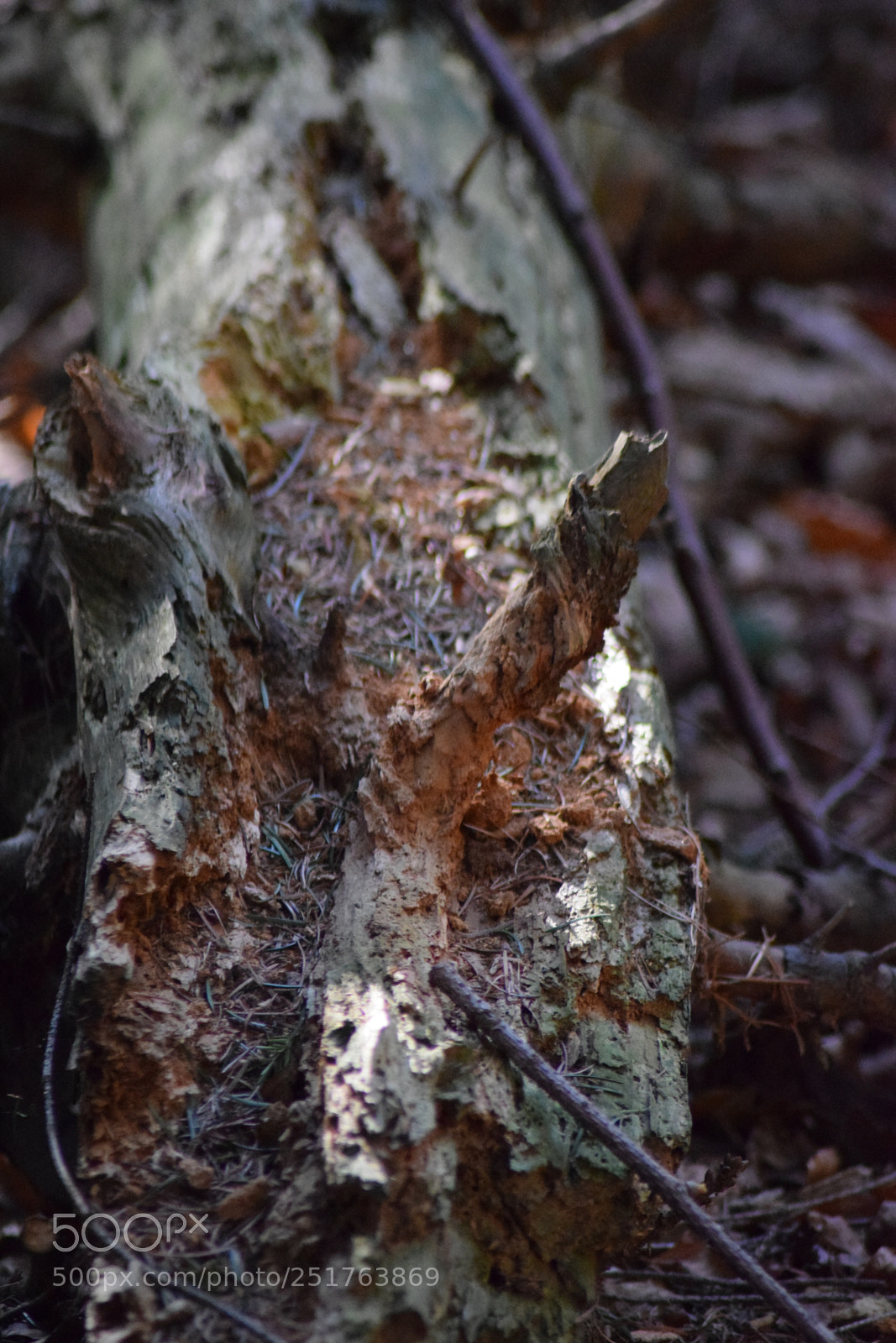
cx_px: 448
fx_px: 10917
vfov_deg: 7.0
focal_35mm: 292
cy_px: 672
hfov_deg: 4.7
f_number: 4.8
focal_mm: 195
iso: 6400
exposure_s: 1/400
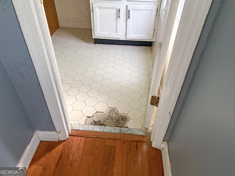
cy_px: 88
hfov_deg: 67.3
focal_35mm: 26
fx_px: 177
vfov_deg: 53.1
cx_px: 118
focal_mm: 5.96
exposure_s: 1/44
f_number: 1.6
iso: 500
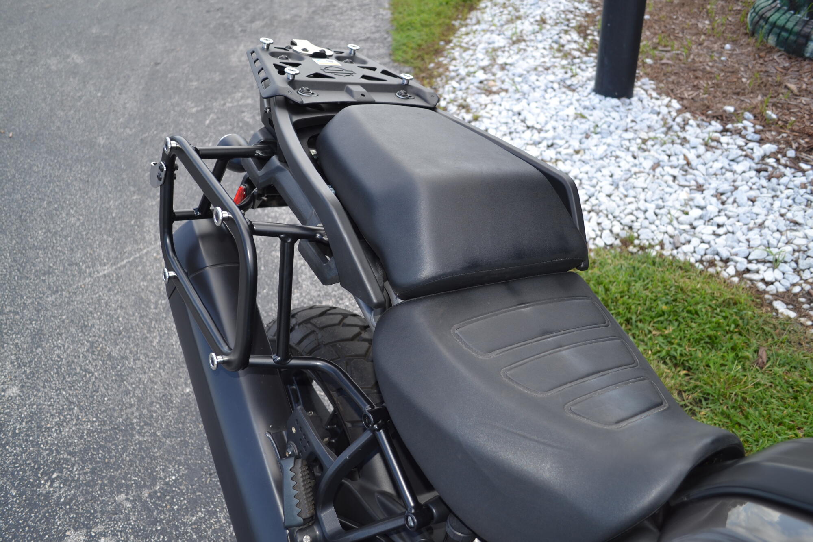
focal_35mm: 30
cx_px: 406
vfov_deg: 43.6
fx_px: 677
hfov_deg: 61.9
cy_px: 271
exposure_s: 1/200
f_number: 3.8
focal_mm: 20
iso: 100
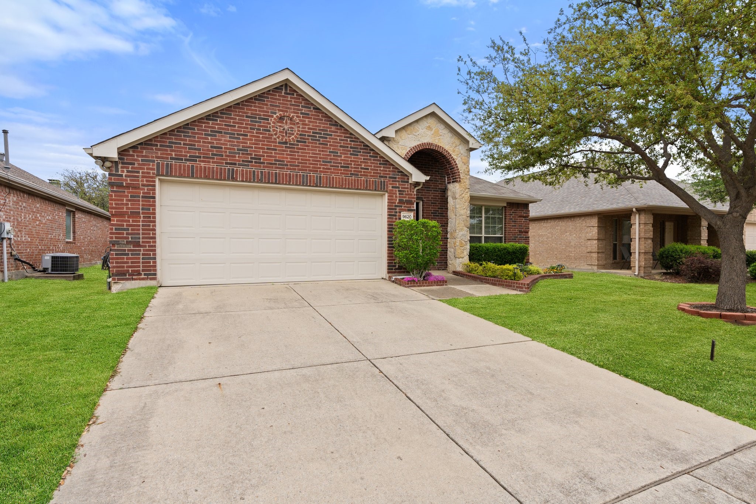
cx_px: 378
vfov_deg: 67.4
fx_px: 378
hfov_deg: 90.0
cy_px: 252
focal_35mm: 18
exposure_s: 1/25
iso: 200
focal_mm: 18
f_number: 9
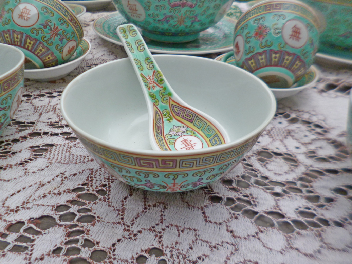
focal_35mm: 25
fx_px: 254
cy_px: 137
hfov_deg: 69.4
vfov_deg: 54.9
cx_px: 179
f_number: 2.5
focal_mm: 4.3
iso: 100
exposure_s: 1/125
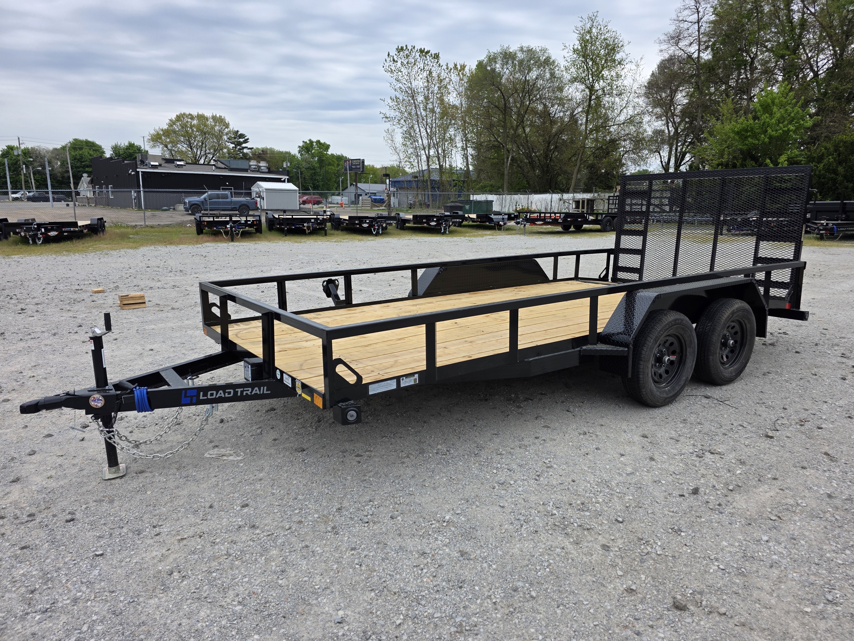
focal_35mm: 23
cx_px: 427
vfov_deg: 58.9
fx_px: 567
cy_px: 320
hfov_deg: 73.9
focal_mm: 6.3
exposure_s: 1/2679
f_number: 1.7
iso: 80
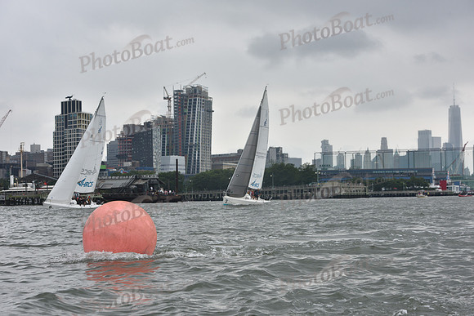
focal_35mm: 70
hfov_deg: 28.8
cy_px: 158
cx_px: 237
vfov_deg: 19.5
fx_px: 922
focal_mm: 70
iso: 400
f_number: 9
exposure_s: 1/800
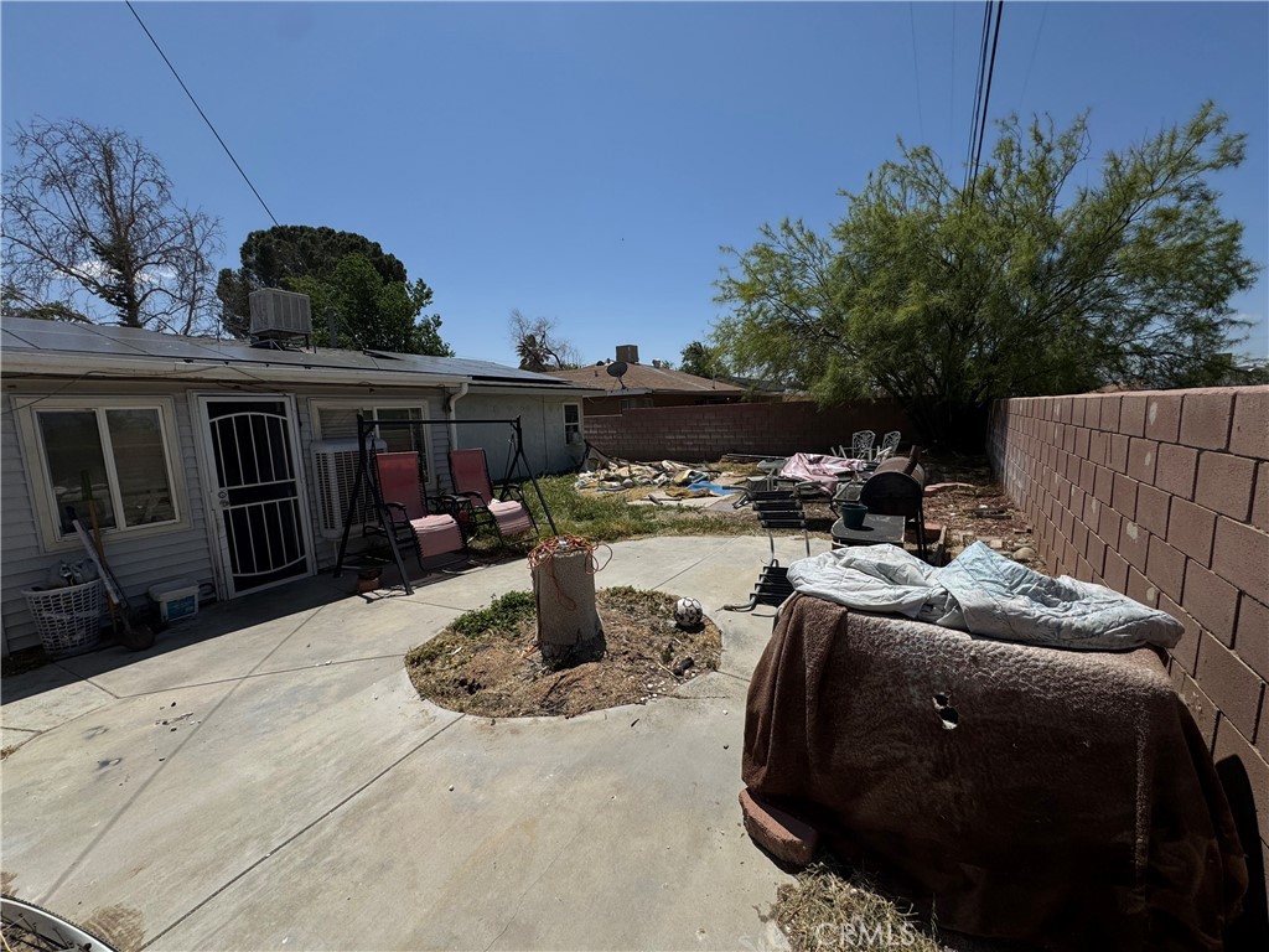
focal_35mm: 14
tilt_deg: -7.7
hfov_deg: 102.1
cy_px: 476
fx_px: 513
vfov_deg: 85.7
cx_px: 634
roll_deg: +1.8
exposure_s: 1/4630
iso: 32
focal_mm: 2.22
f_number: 2.2
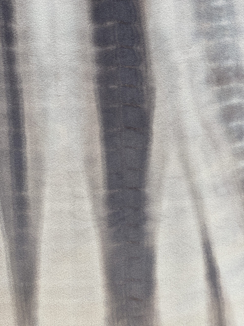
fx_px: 489
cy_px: 163
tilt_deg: -28.0
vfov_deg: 36.8
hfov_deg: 28.0
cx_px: 122
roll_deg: +1.5
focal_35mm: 52
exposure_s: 1/122
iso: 20
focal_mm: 6
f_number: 2
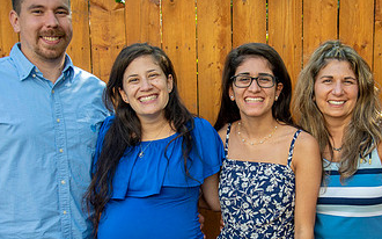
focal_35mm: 61
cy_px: 184
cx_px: 223
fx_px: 635
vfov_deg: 21.1
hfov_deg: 33.4
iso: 125
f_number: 4
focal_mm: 34
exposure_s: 1/320
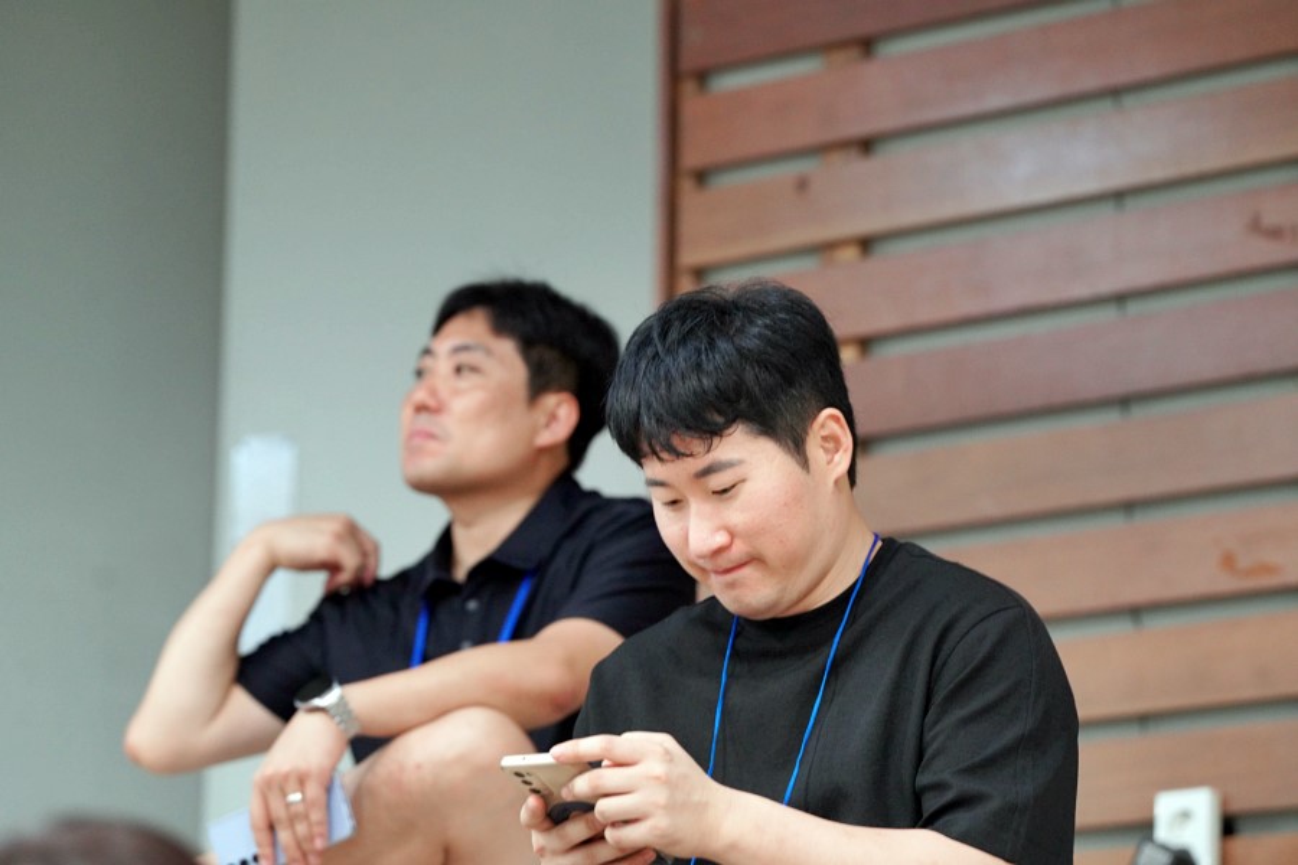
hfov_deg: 13.1
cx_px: 649
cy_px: 432
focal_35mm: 157
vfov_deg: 8.7
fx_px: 5660
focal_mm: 157
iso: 4000
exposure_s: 1/160
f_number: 4
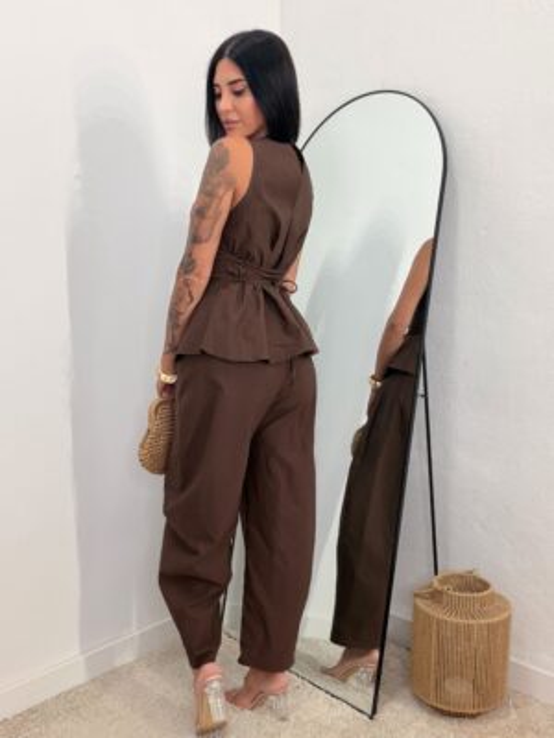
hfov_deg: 46.8
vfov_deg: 60.0
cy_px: 369
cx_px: 277
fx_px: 640
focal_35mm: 30
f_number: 1.9
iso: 64
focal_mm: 2.71
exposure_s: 1/81
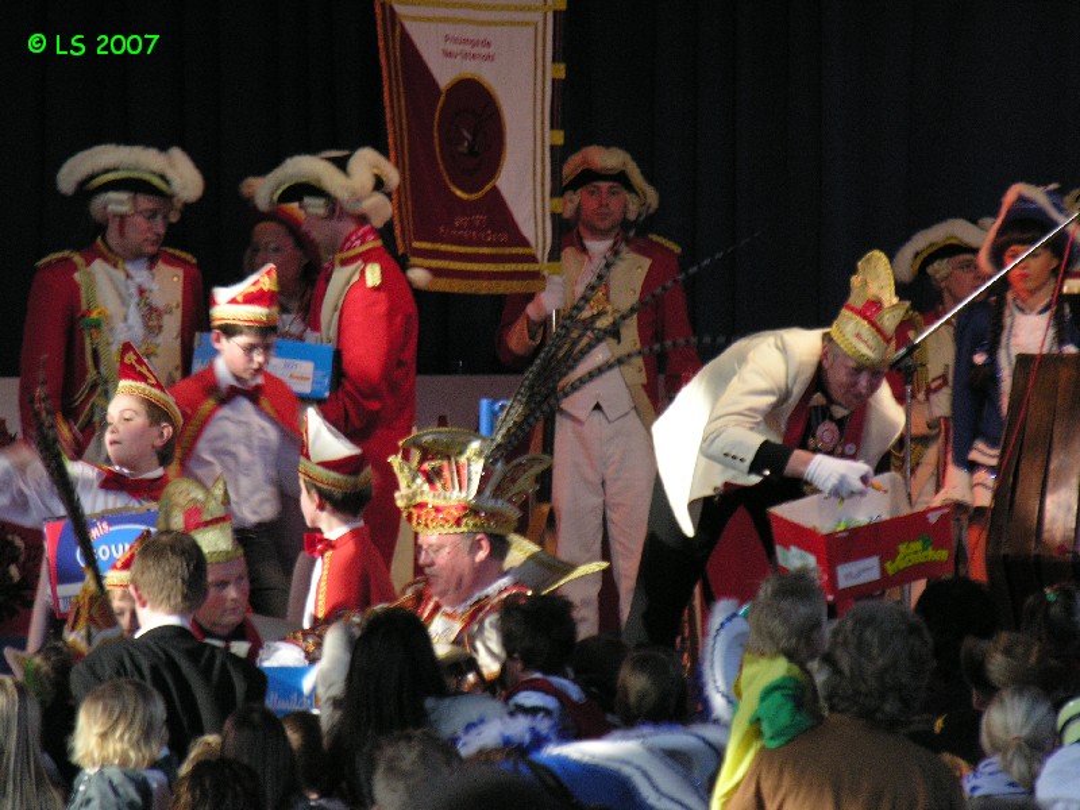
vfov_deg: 4.7
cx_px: 540
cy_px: 405
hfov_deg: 6.3
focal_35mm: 314
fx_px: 9797
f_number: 5
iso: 200
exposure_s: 1/30
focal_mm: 80
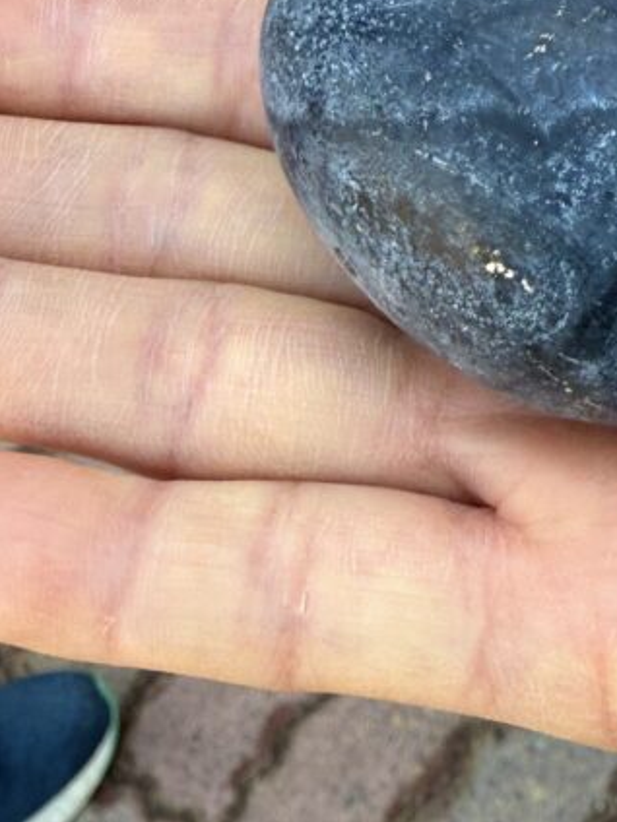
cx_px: 648
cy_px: 142
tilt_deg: -49.3
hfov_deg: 23.9
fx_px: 1378
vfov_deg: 32.2
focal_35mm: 58
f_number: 2.2
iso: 50
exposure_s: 1/99
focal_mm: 2.22
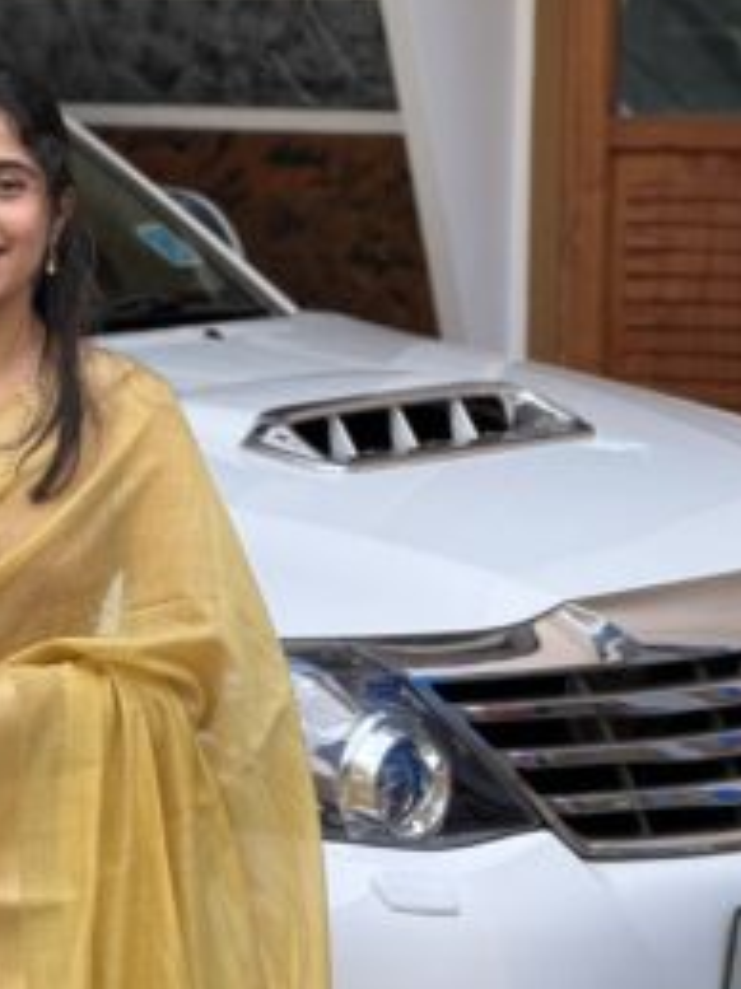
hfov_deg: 7.2
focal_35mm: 206
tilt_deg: -10.0
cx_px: 15
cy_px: 972
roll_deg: +0.0
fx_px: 5884
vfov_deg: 9.5
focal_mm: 16.89
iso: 64
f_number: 2.8
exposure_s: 1/121
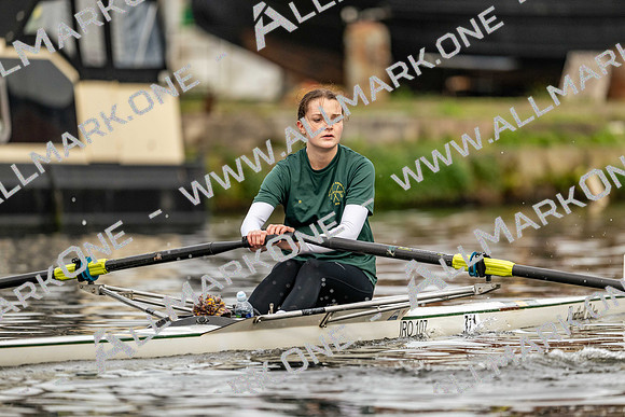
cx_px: 312
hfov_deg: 5.2
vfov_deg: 3.4
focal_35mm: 400
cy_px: 208
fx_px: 6946
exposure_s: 1/2500
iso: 1250
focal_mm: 400
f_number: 4.5
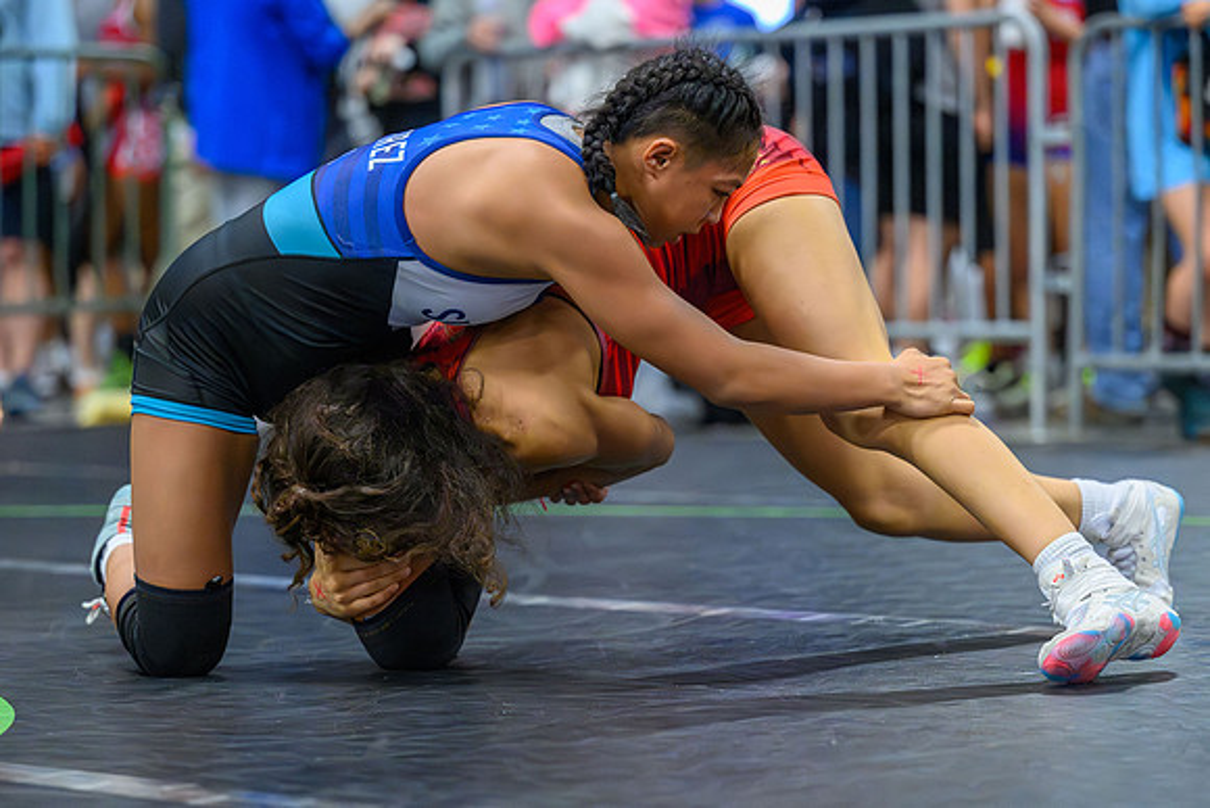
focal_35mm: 144
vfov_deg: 9.6
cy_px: 506
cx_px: 585
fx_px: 4830
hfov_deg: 14.3
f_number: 2.8
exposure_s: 1/640
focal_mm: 110
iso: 18000
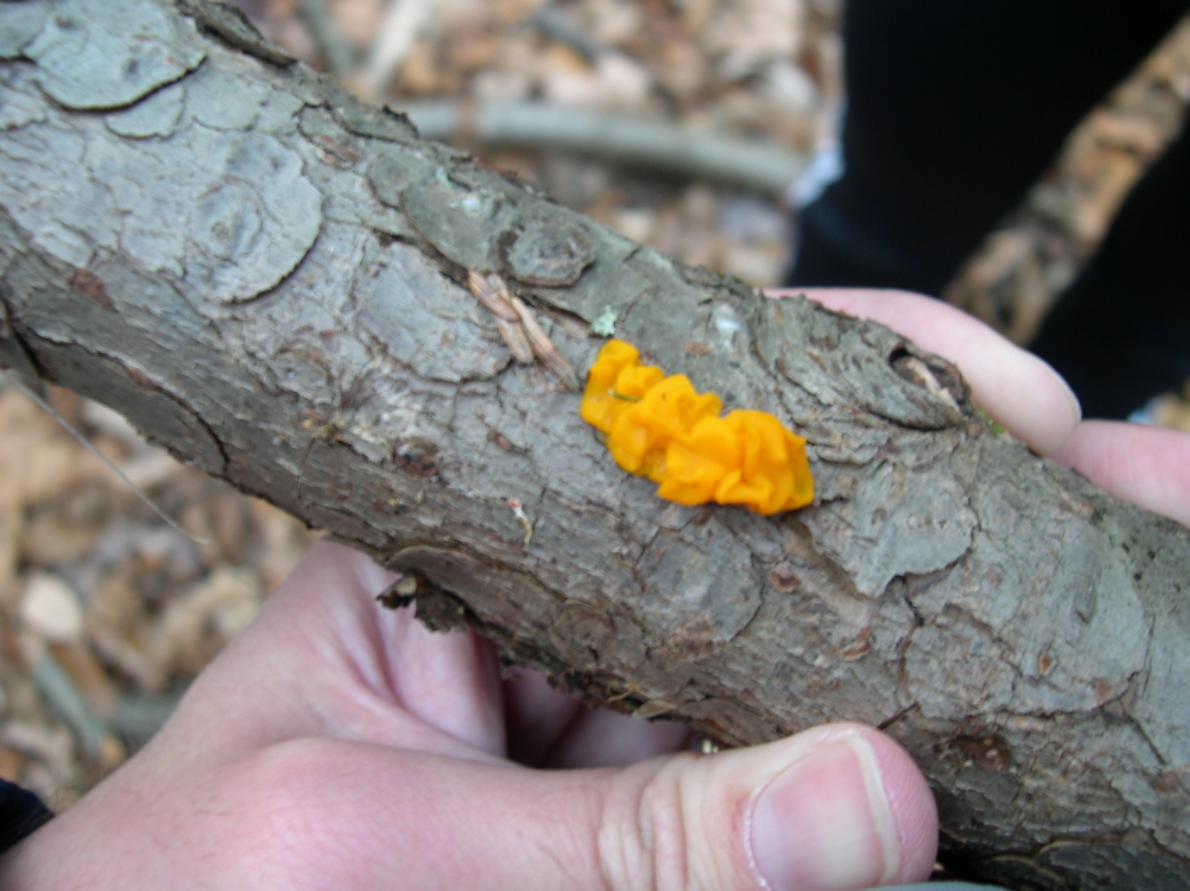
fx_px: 1306
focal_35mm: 38
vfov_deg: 37.7
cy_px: 446
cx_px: 595
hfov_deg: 49.0
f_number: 2.8
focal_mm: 8
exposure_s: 1/4.8
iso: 101
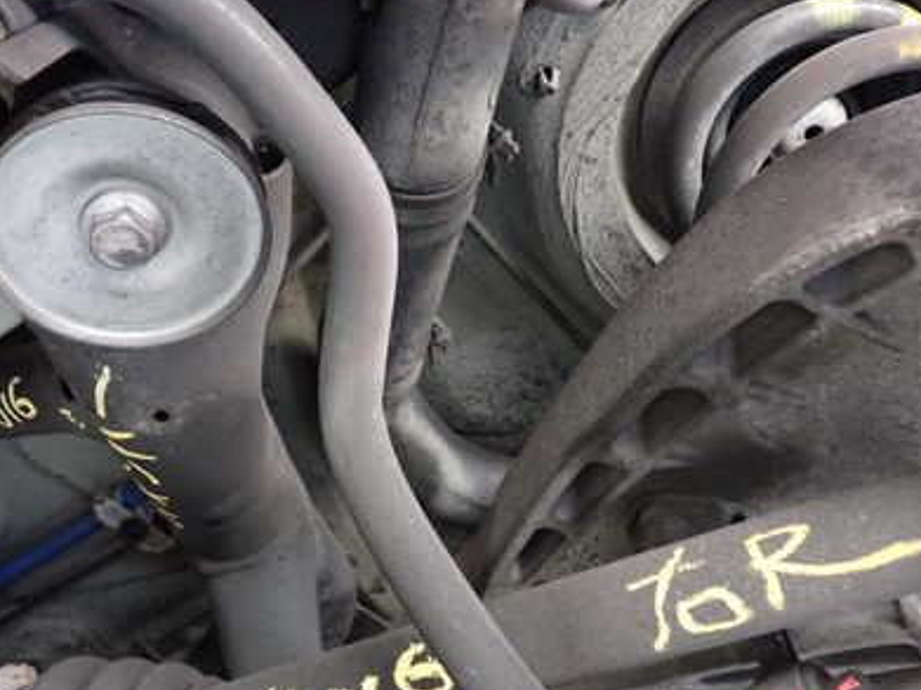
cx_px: 325
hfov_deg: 40.8
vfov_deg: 31.5
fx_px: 1224
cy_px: 349
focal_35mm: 46
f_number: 2.3
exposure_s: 1/30
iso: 1000
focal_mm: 5.4
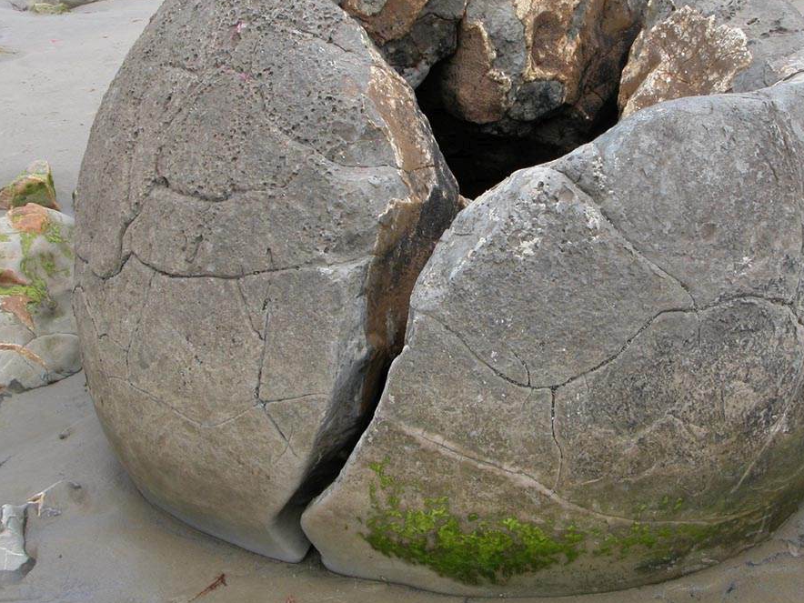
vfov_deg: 25.6
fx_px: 1324
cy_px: 230
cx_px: 470
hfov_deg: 33.7
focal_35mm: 57
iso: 100
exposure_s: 1/193
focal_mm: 10.7
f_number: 5.2
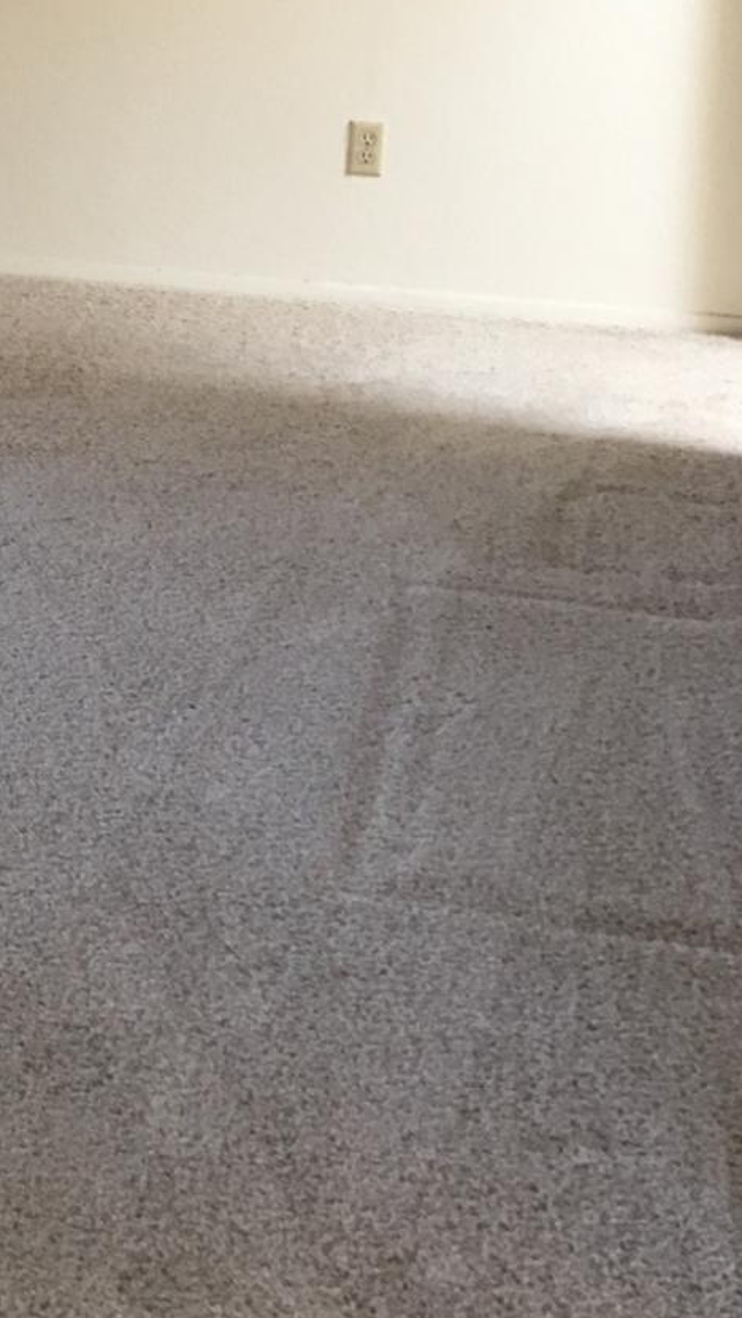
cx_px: -387
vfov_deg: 27.0
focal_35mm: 76
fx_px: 2656
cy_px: 152
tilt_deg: -9.6
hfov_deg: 14.7
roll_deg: +0.6
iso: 40
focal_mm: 4.15
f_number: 2.2
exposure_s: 1/30
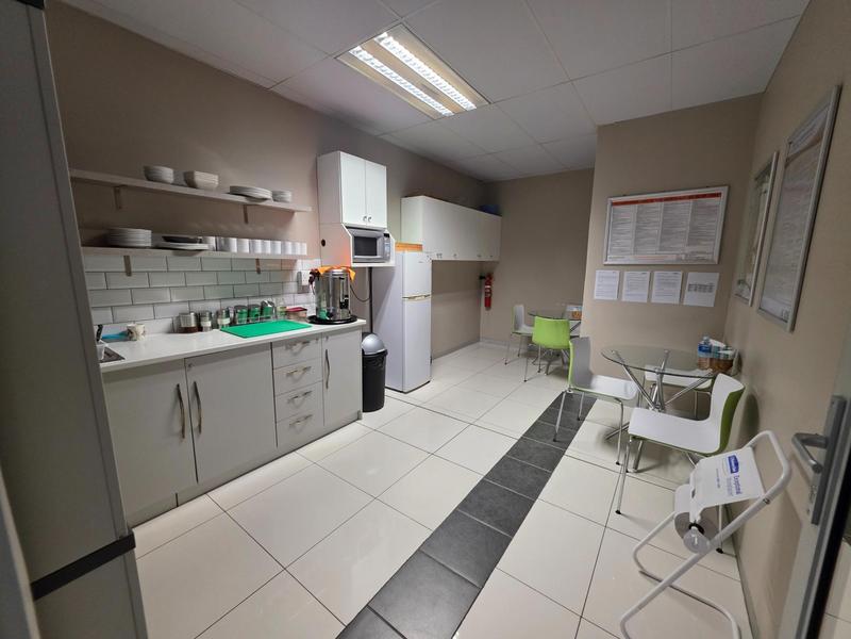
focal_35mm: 13
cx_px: 426
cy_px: 320
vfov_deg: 89.9
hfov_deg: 106.2
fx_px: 320
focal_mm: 2.2
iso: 250
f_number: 1.9
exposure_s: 1/100
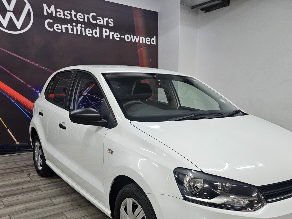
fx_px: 278
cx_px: 179
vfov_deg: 42.3
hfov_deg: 54.8
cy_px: 147
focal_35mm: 33
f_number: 1.7
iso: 200
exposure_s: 1/100
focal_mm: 6.3
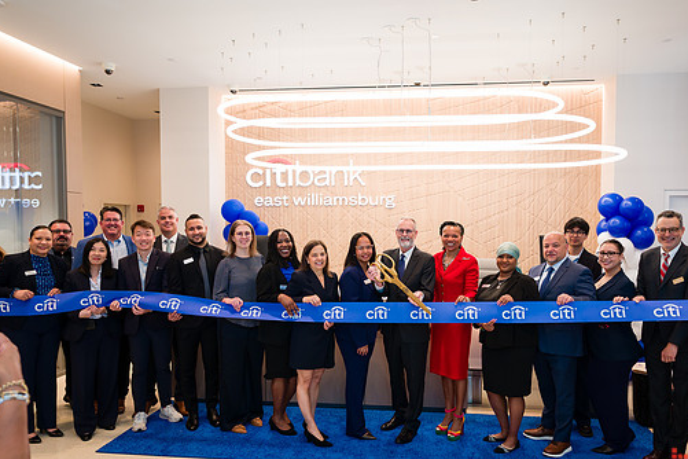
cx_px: 371
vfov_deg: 46.3
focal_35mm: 28
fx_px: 535
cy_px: 254
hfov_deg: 65.4
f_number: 4
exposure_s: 1/200
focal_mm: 24
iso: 800
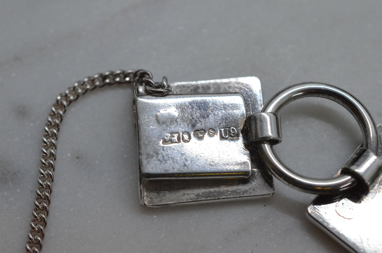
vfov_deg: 22.5
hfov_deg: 33.5
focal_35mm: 60
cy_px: 126
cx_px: 191
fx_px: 635
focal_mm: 40
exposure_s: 1/1600
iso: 4000
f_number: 8
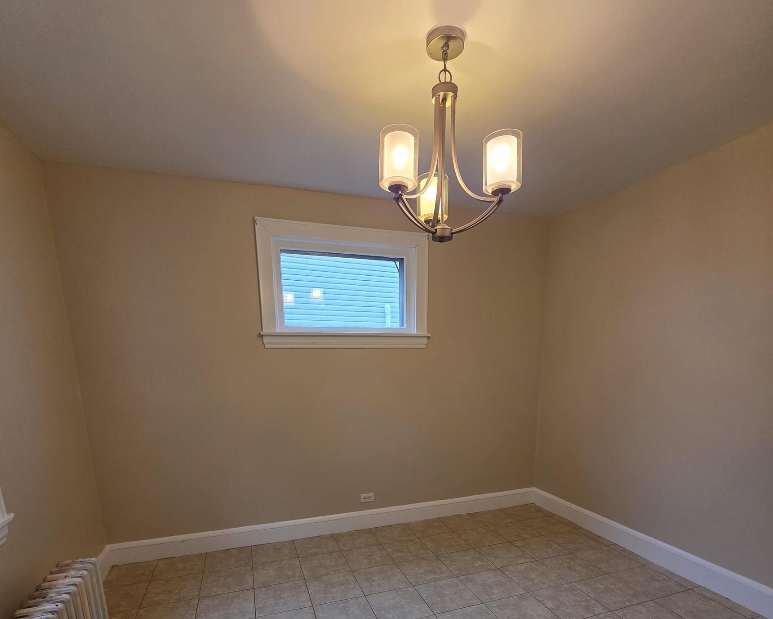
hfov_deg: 89.6
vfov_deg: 72.7
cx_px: 387
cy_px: 449
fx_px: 389
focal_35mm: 17
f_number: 1.9
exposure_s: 1/120
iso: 100
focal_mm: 2.2
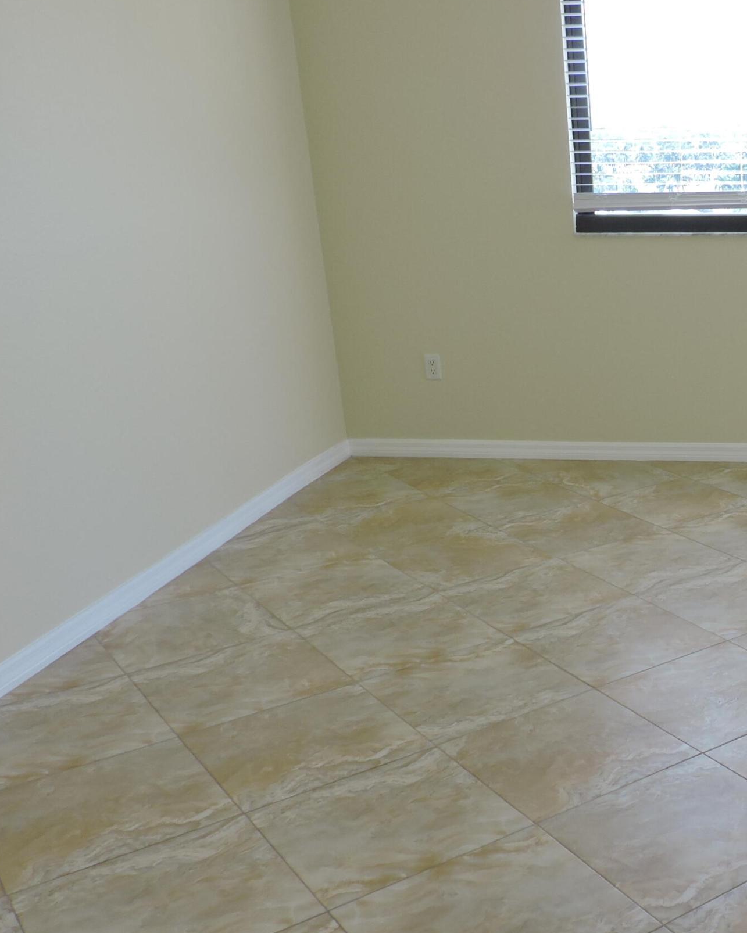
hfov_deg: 32.5
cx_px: 766
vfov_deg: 43.5
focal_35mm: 42
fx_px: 1161
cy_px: 573
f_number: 3
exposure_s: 1/60
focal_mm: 4.3
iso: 100
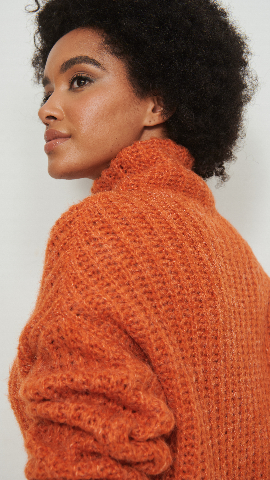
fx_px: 776
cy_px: 241
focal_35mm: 61
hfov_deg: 19.7
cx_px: 129
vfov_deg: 34.4
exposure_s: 1/160
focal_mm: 58
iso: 200
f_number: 8
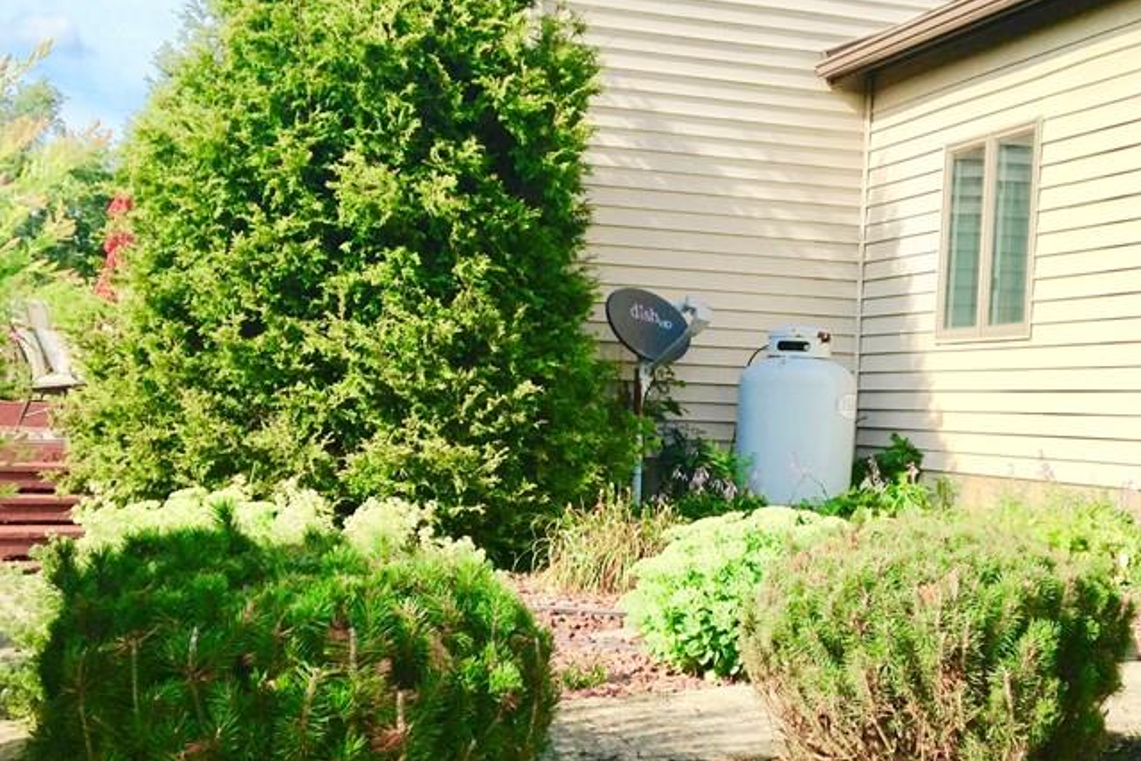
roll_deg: -1.3
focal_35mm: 55
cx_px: 657
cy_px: 495
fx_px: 1743
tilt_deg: -3.0
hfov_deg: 36.2
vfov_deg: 24.5
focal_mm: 4.12
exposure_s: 1/861
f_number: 2.4
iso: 50
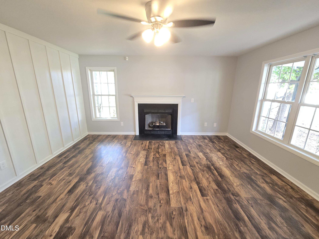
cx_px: 160
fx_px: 120
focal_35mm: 13
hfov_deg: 106.2
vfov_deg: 89.9
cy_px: 120
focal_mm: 2.2
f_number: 2.2
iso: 320
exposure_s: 1/60
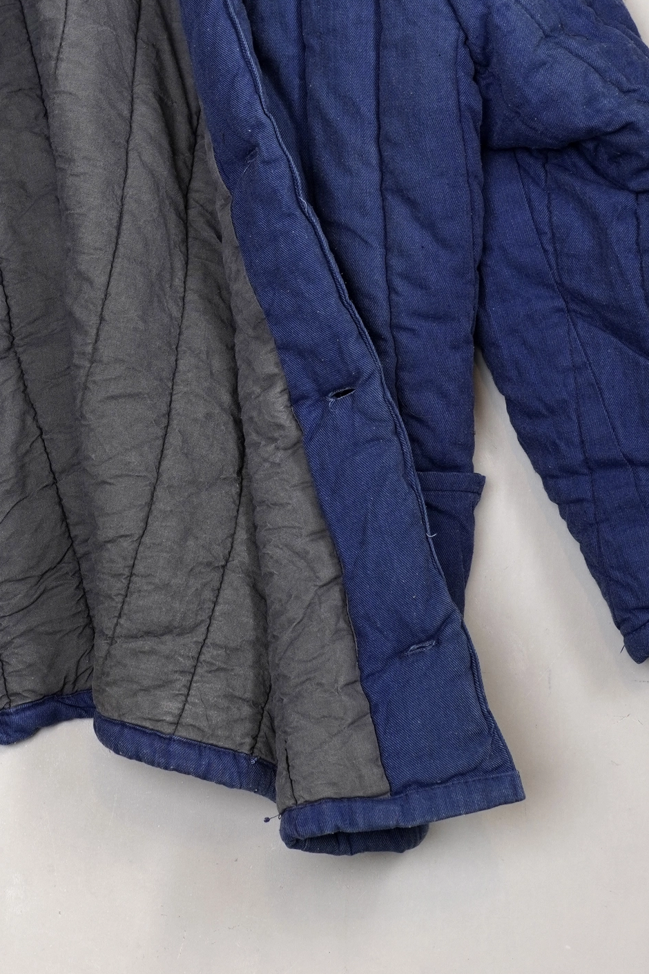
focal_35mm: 98
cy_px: 261
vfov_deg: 20.7
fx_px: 2651
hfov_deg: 13.9
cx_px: 126
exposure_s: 1/60
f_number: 4
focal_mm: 32
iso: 250
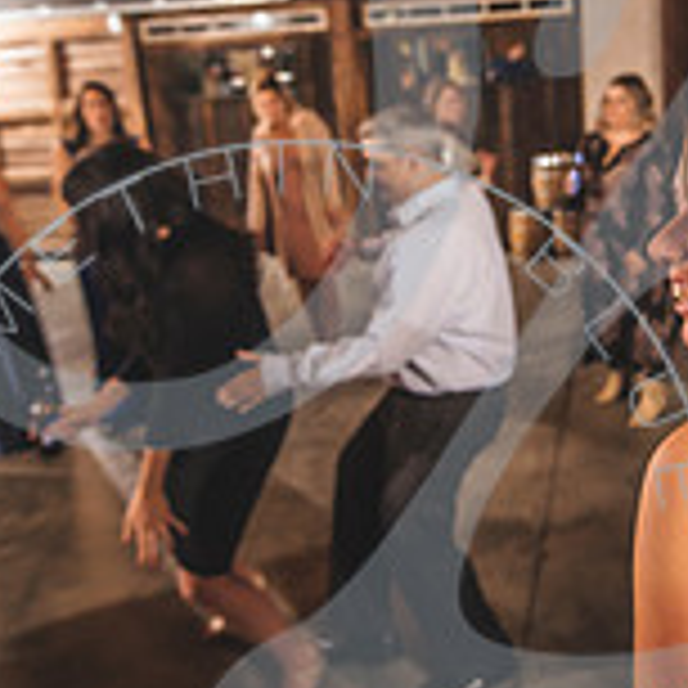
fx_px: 787
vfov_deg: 46.3
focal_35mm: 35
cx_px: 504
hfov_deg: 45.8
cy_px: 216
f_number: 2.8
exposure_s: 1/200
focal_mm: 14
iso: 1000
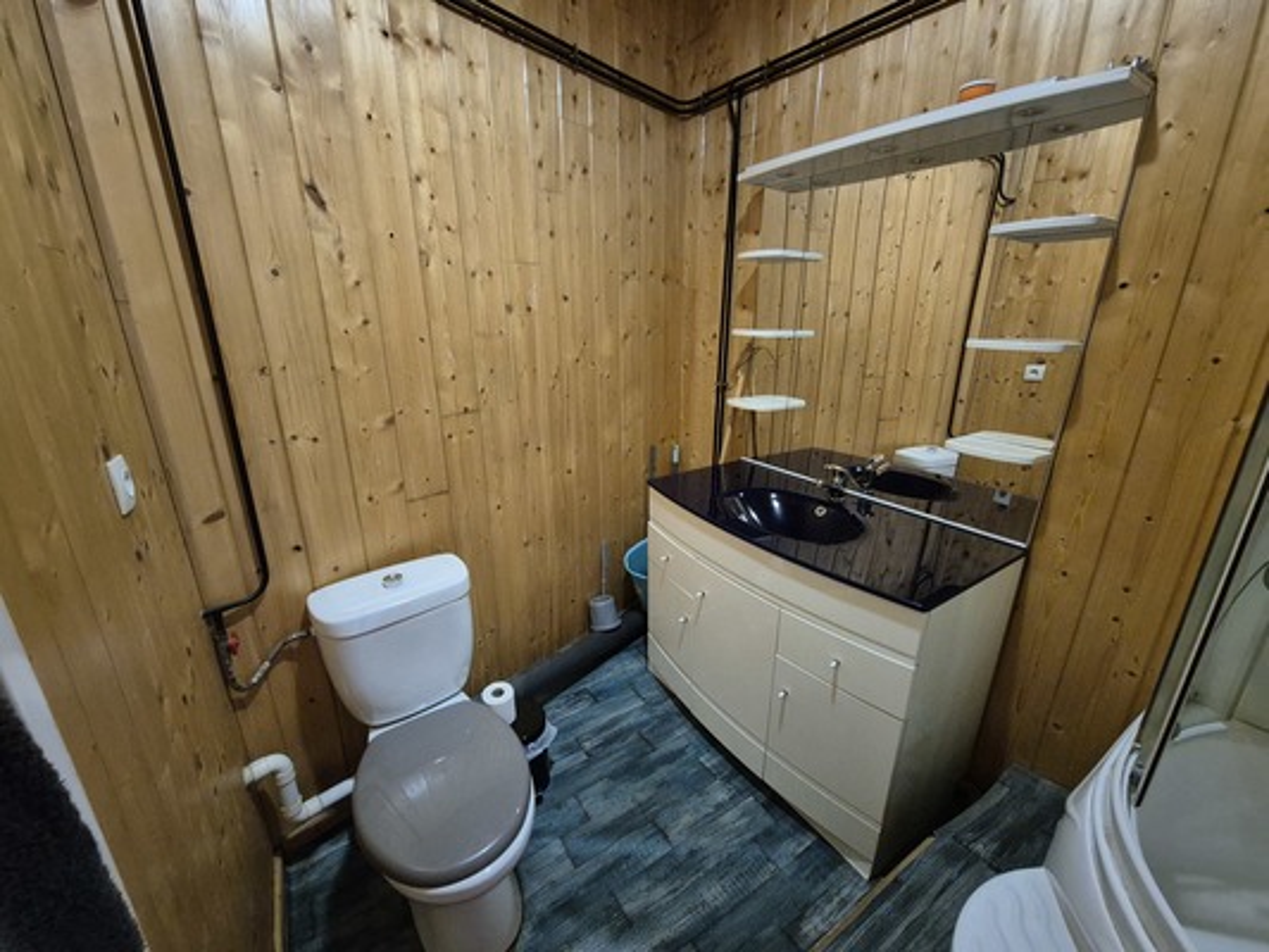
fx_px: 477
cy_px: 476
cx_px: 634
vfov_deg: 89.9
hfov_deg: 106.2
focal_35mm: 13
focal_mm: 2.2
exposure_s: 1/33
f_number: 2.2
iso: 1250
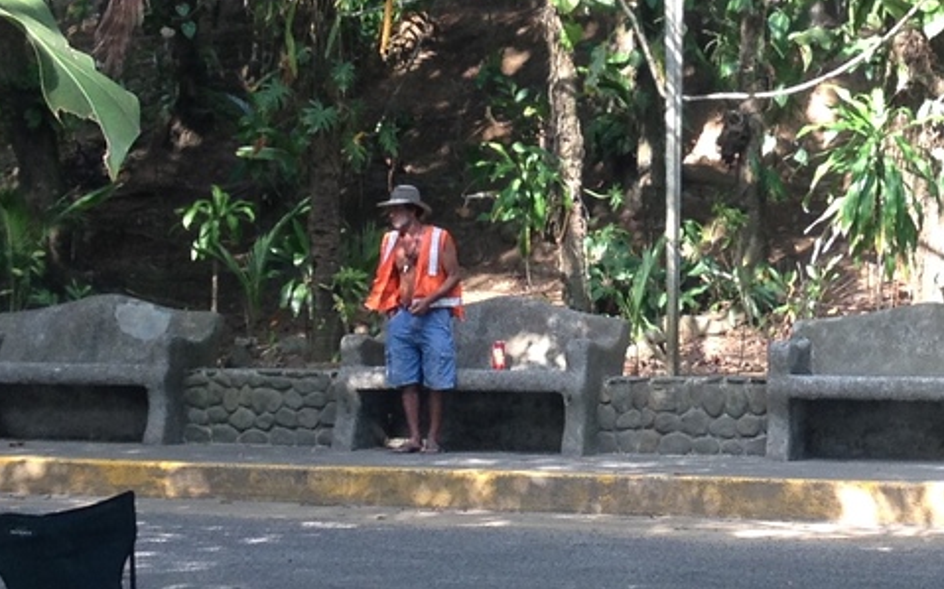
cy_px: 18
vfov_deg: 10.5
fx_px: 3189
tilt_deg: +2.5
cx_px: 889
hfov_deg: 16.6
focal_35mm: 124
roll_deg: -0.5
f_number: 2.4
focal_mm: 4.28
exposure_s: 1/120
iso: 50
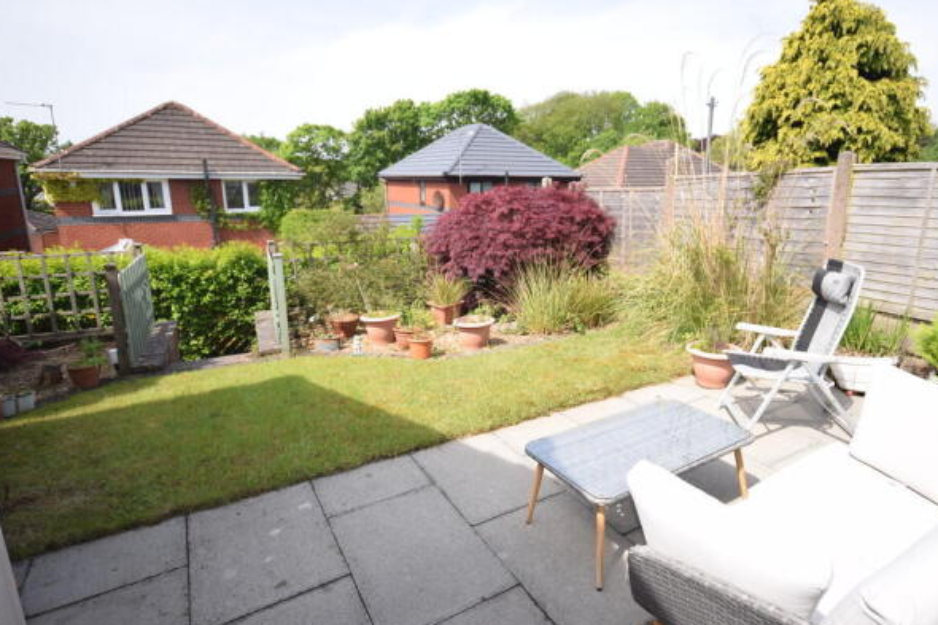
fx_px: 521
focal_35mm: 20
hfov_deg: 83.8
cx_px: 514
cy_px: 293
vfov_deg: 61.9
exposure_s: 1/200
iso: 100
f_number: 8
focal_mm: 12
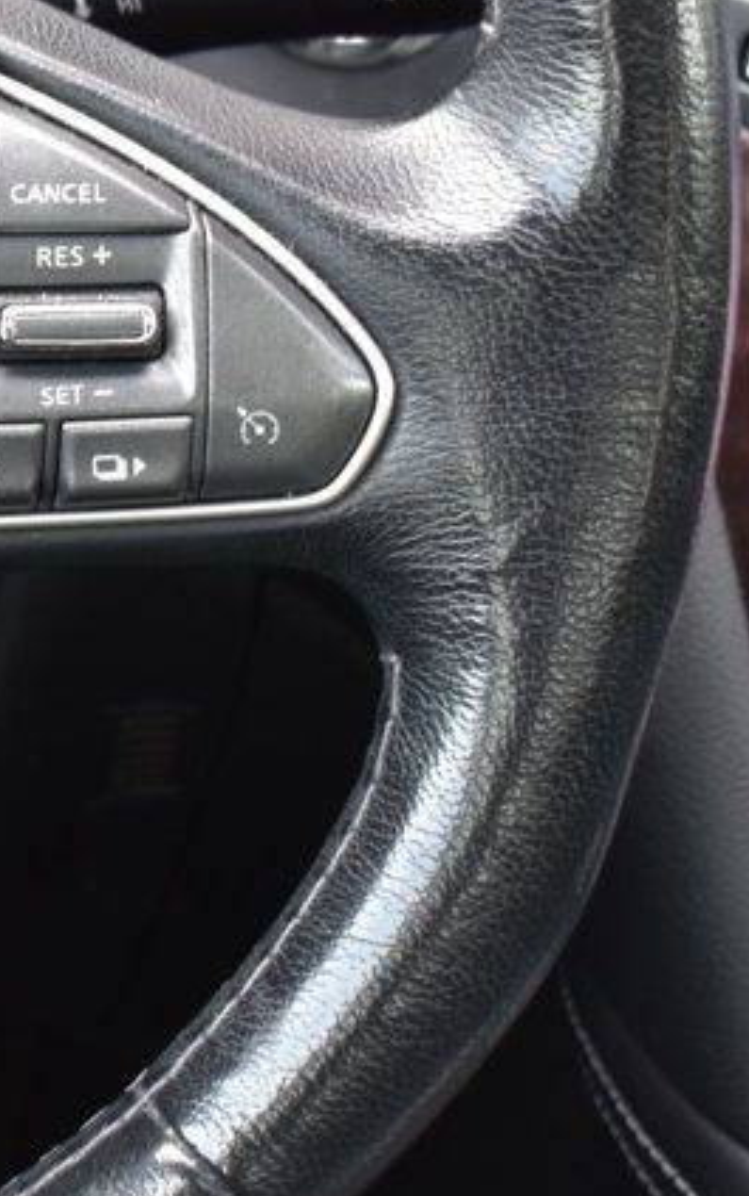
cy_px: 656
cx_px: -605
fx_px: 5543
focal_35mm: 170
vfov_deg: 12.3
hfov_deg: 7.5
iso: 400
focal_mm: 46
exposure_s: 1/30
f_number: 7.1
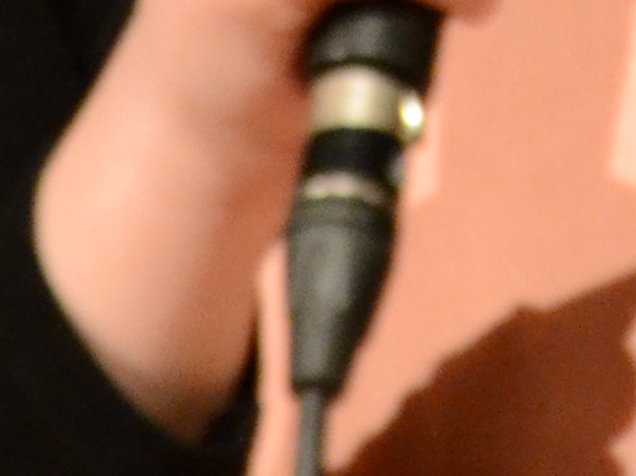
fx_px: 39075
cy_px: -916
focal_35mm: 2128
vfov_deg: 0.7
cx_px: 733
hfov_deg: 0.9
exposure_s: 1/50
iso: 1600
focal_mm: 200
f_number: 5.6
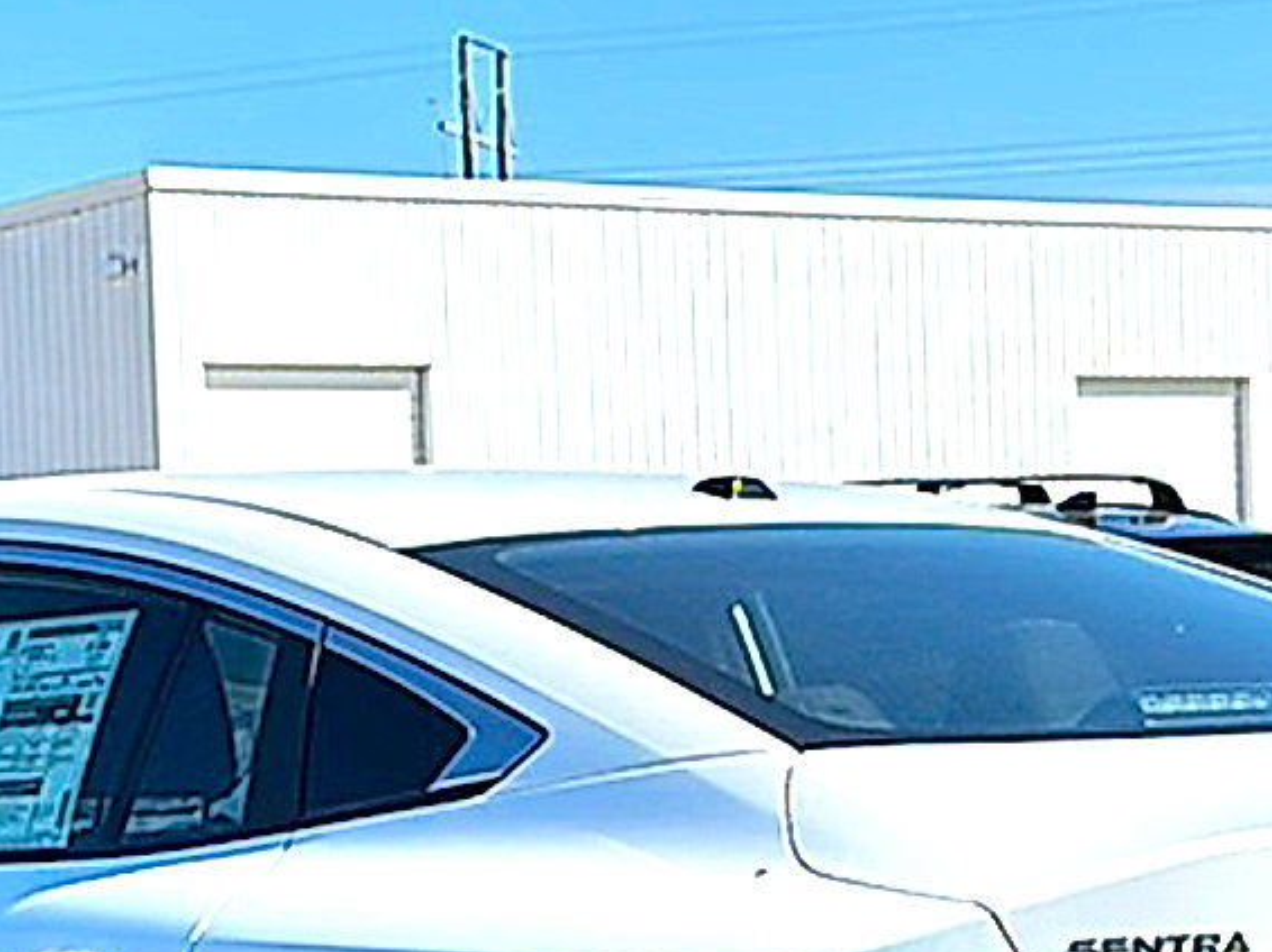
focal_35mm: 116
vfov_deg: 12.5
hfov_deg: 17.0
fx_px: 4261
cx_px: 537
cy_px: 1037
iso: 80
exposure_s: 1/6289
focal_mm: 6.86
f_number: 1.78
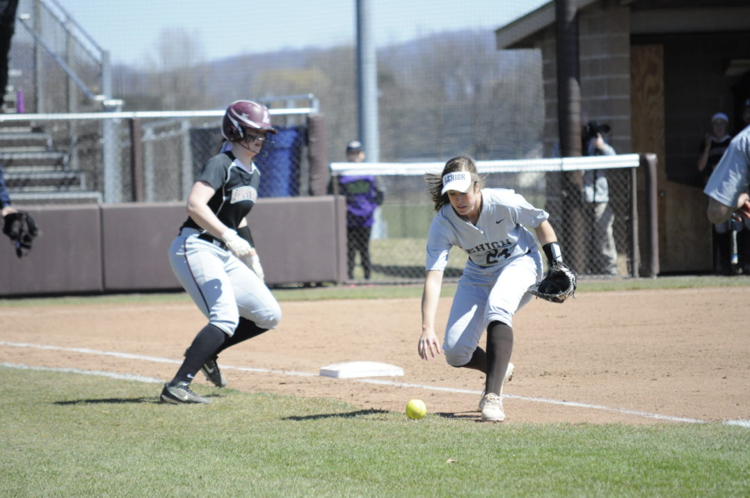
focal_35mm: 300
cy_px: 249
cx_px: 375
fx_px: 6242
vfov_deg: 4.6
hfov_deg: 6.9
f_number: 5.6
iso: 1600
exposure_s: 1/4000
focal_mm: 200
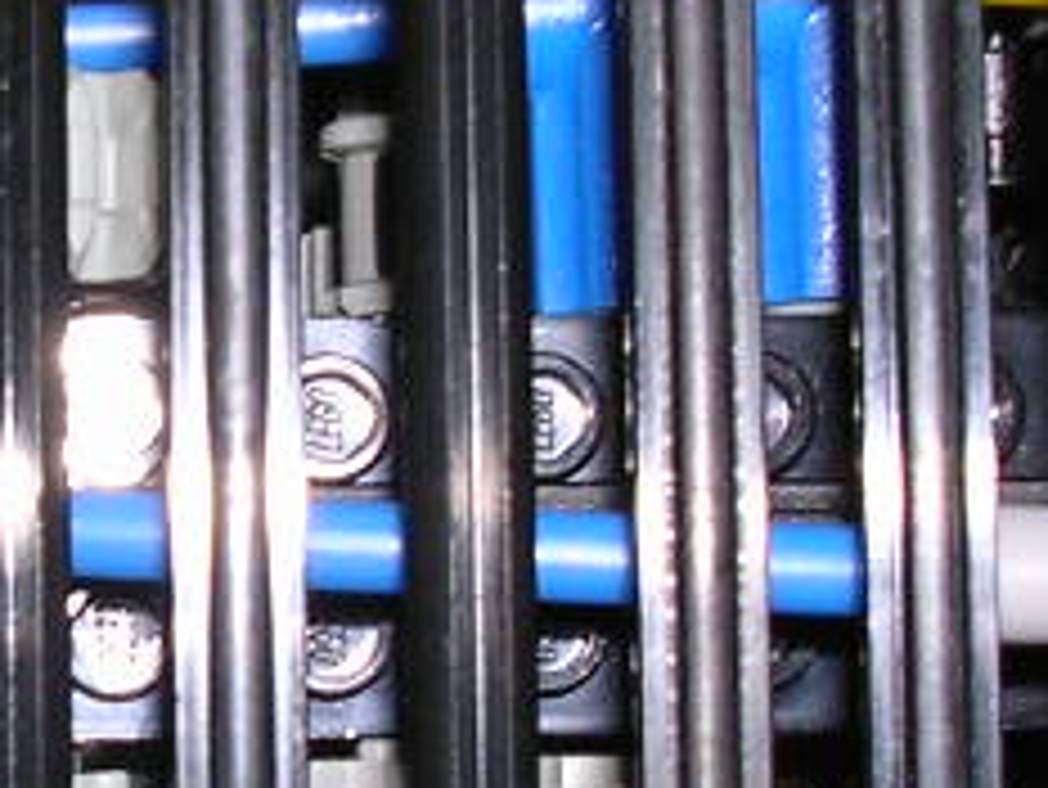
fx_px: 5059
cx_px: 18
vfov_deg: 8.9
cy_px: 486
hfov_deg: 11.7
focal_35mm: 167
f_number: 5.6
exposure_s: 1/60.1
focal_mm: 5.8
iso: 100
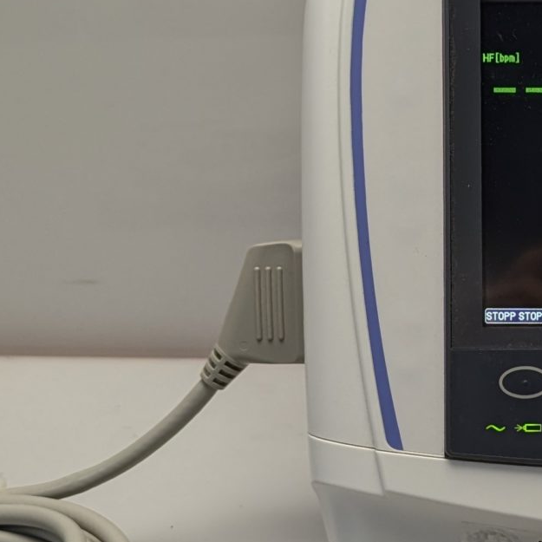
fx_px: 1541
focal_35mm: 87
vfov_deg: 19.9
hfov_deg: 19.1
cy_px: 288
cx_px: 593
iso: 47
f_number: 1.85
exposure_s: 1/177
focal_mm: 6.81
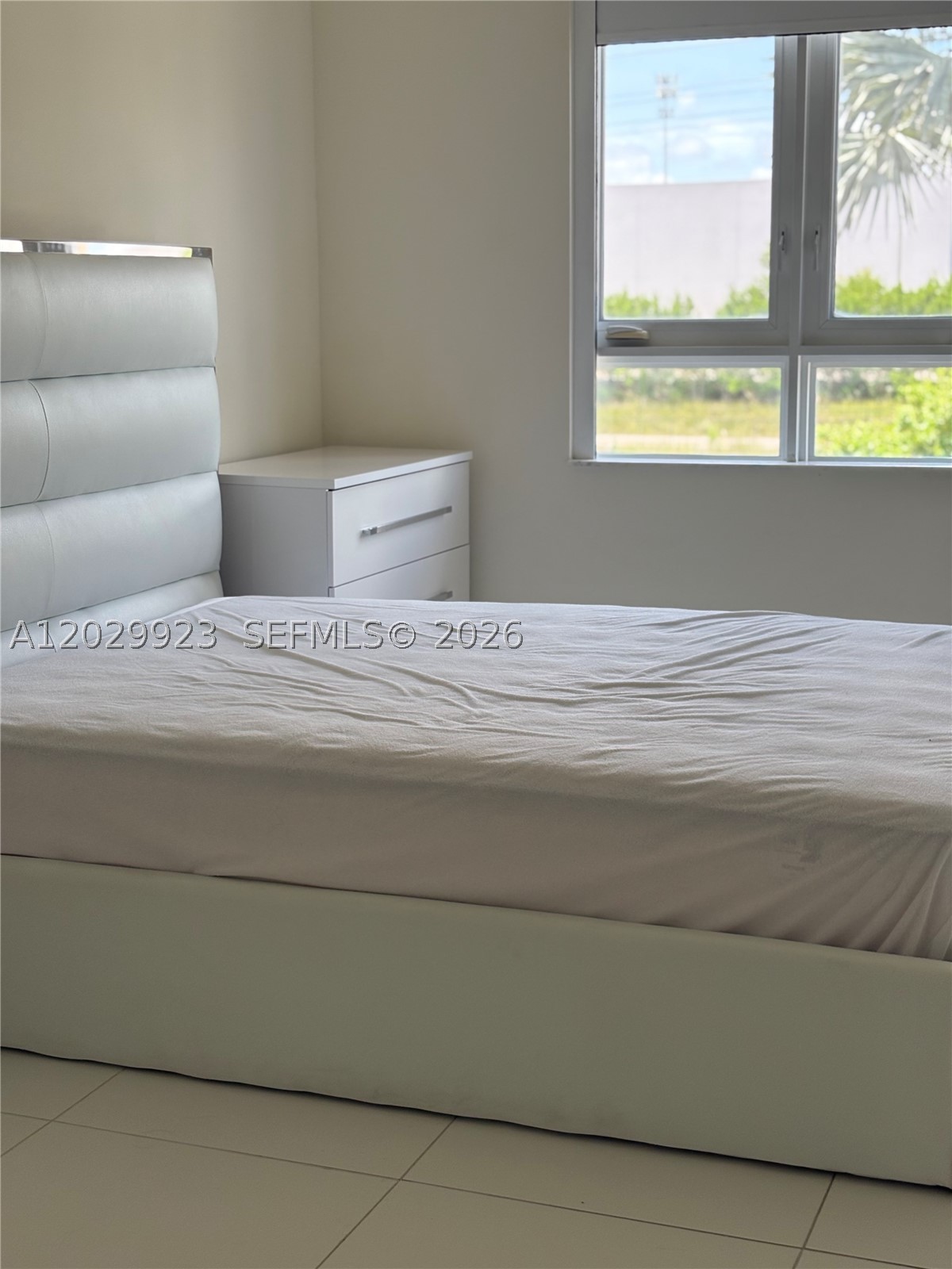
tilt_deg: -9.3
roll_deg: +0.4
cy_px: 634
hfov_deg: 28.0
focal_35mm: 52
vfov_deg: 36.8
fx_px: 1907
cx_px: 476
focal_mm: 5.96
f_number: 1.6
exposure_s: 1/143
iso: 40
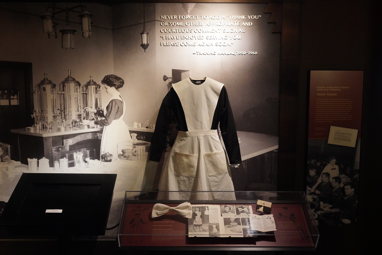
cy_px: 128
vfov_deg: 35.1
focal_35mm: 38
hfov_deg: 50.7
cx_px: 191
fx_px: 403
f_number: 7.1
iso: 10000
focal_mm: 38
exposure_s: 1/60
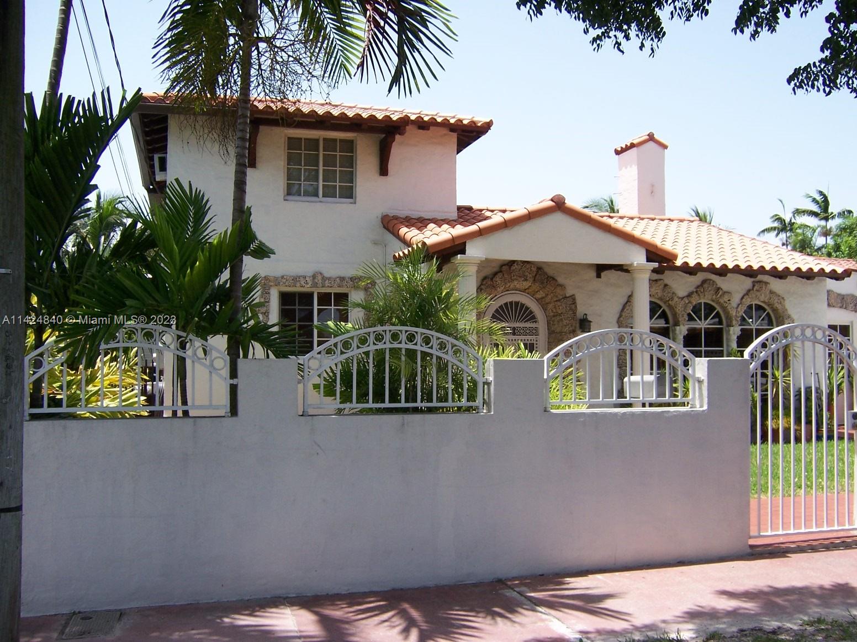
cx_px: 428
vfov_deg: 42.9
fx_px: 817
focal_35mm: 33
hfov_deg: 55.4
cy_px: 321
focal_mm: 5.5
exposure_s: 1/500
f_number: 3.4
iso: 80
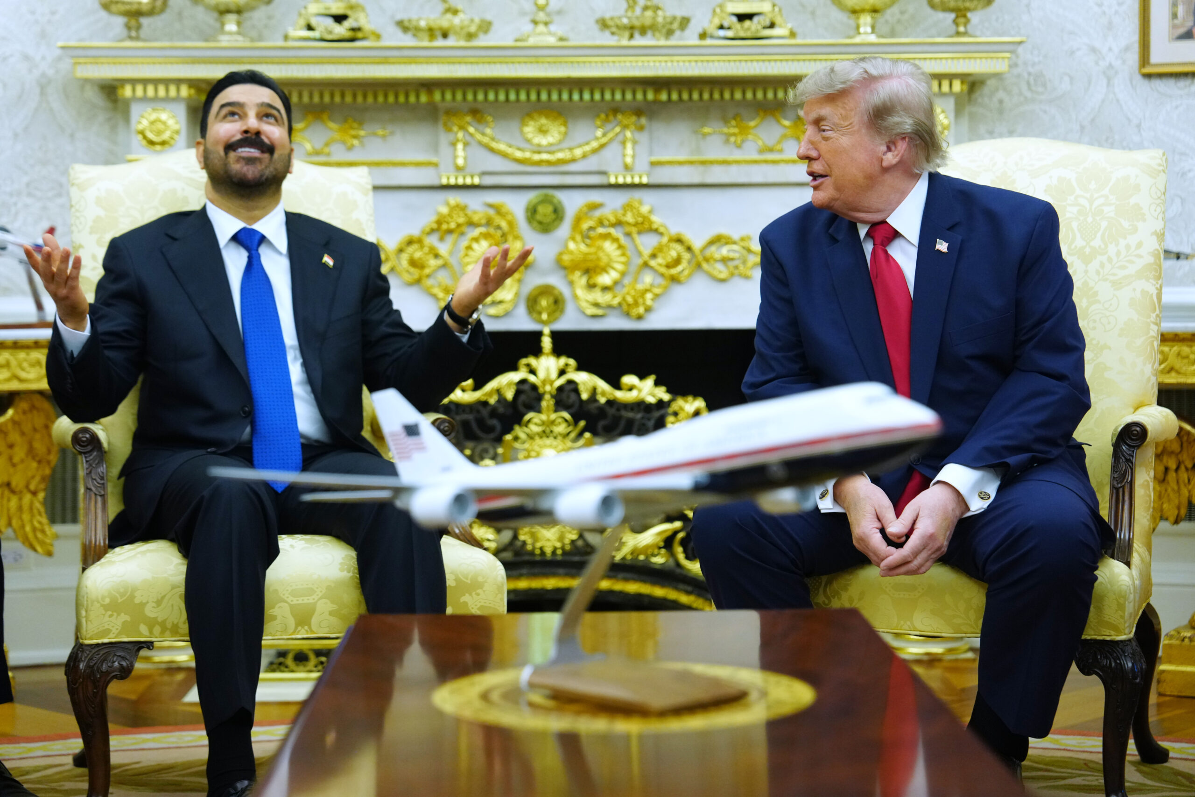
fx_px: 2324
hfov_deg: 28.8
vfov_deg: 19.5
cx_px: 598
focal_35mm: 70
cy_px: 398
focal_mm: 70
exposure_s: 1/500
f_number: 2.8
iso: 2500
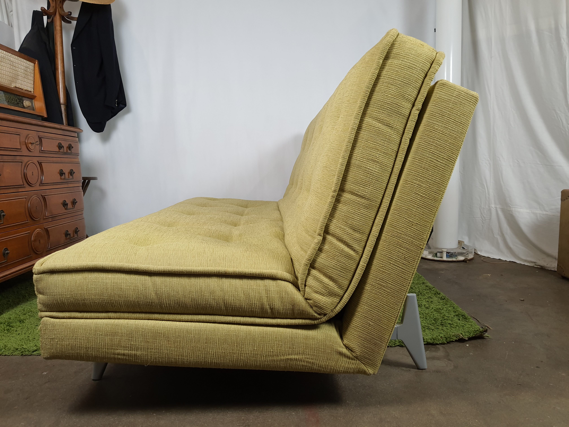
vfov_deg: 53.1
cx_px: 284
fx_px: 427
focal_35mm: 26
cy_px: 214
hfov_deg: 67.3
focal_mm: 4.32
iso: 100
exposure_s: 1/100
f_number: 1.7
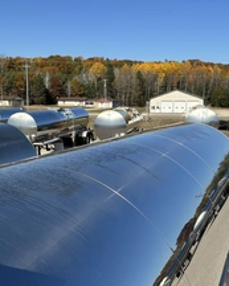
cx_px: 123
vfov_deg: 39.0
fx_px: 398
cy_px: 192
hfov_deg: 32.1
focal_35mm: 47
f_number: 1.6
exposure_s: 1/3788
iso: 50
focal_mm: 5.96
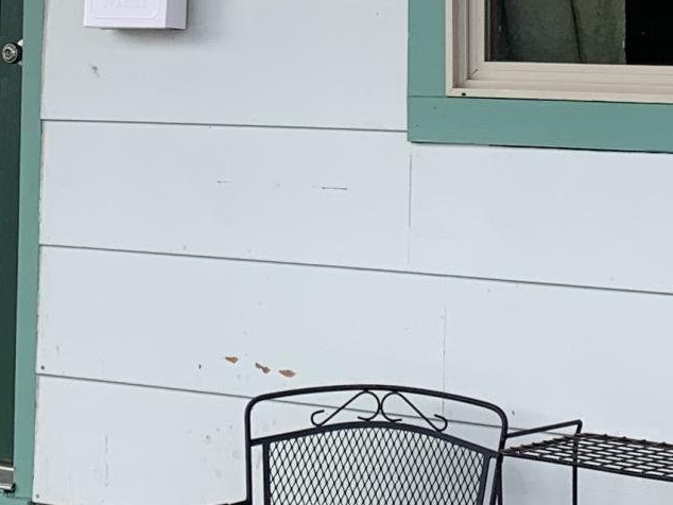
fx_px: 2392
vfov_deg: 11.7
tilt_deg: +6.3
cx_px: 238
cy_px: -186
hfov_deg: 16.0
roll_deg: -2.2
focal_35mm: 123
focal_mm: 4.25
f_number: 1.8
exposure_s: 1/1001
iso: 25
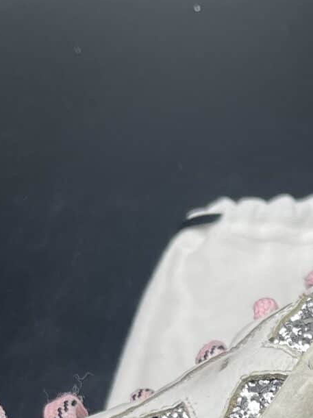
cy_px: 622
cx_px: 434
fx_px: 1267
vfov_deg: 17.0
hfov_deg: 13.5
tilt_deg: -53.3
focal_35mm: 105
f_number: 1.6
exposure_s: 1/584
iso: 32
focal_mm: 5.1
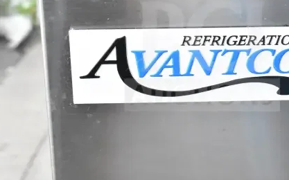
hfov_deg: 22.0
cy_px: 56
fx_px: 740
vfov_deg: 13.9
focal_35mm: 94
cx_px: 202
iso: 6400
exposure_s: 1/400
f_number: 10
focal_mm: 42
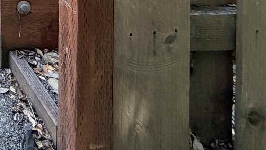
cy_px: -202
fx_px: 430
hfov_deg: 25.5
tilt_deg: -0.8
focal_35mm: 61
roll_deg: +0.3
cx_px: -136
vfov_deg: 14.1
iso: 125
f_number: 2.2
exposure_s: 1/121
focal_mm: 2.22
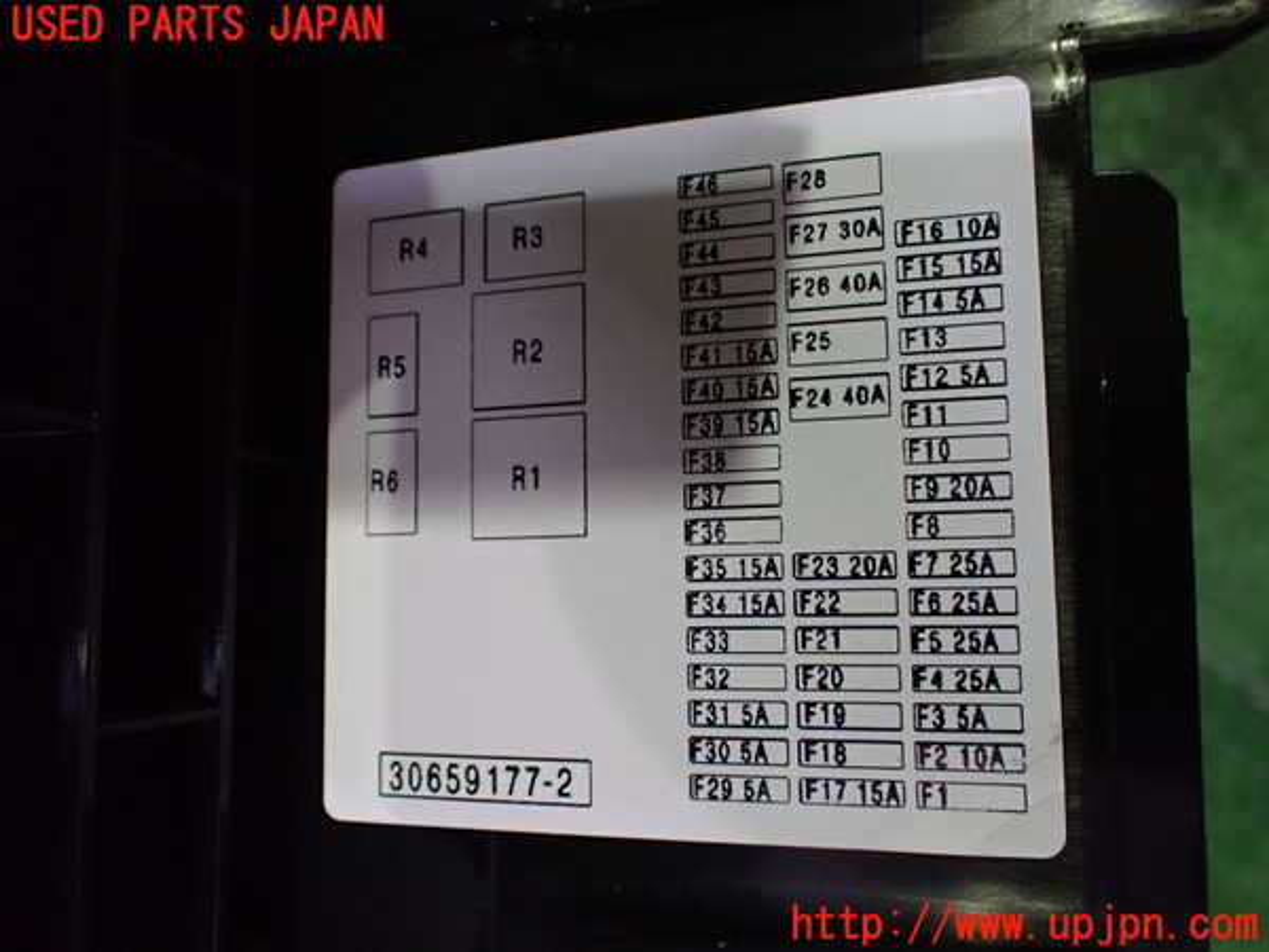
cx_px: 634
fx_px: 1100
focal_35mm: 30
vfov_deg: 46.8
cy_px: 476
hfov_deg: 60.0
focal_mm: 5.4
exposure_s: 1/80
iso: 800
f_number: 2.3
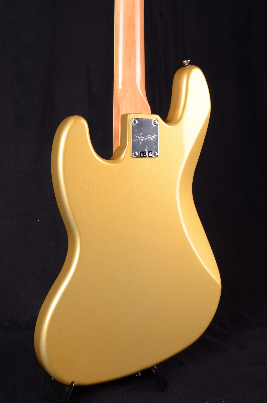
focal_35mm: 52
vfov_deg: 37.9
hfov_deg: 25.6
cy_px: 202
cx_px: 134
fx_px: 587
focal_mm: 35
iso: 200
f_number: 13
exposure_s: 1/200
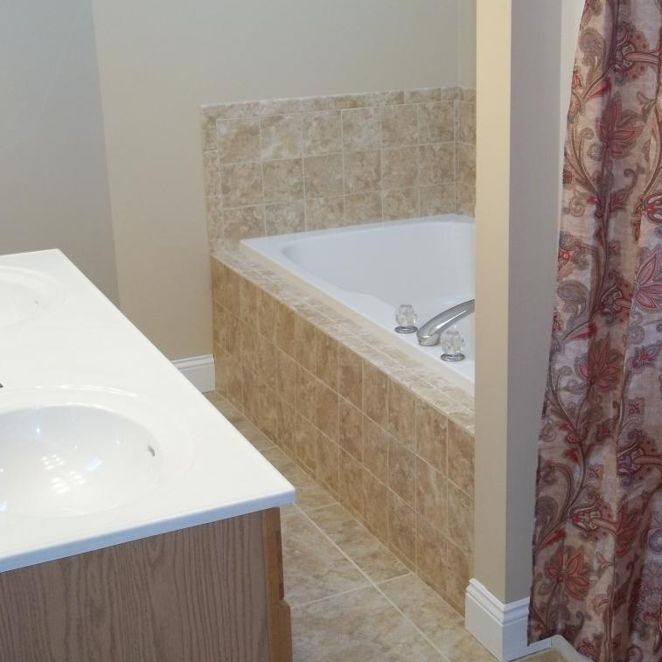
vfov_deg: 31.1
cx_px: 441
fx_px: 1190
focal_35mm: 55
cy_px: 332
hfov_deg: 30.9
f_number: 3.7
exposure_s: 1/50
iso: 160
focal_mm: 8.3
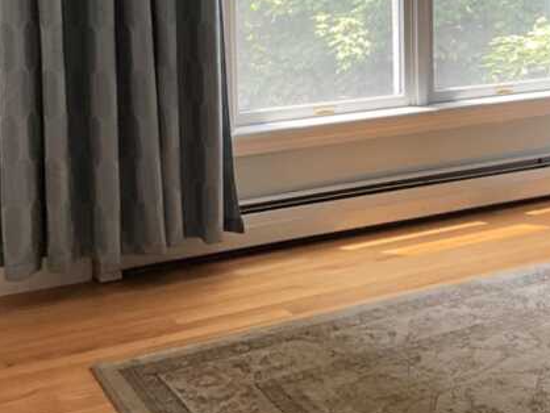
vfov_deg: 20.2
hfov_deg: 26.4
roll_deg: +0.7
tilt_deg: -6.0
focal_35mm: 71
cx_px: 503
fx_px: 1129
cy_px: 11
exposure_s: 1/102
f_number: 1.8
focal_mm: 3
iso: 64
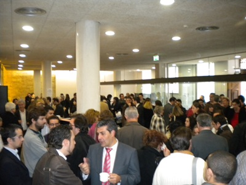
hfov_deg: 52.6
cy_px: 92
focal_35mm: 35
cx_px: 123
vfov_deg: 40.7
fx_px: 249
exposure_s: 1/30.7
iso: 400
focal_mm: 6.3
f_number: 3.1
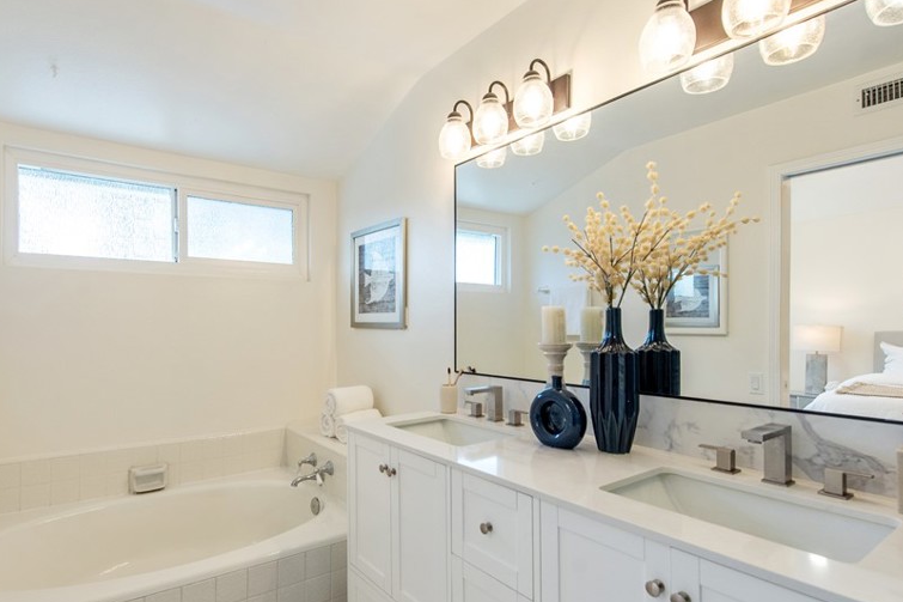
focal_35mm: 19
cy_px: 329
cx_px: 404
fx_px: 476
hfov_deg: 86.6
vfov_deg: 64.4
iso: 400
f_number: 5.6
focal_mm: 14
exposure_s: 1/125
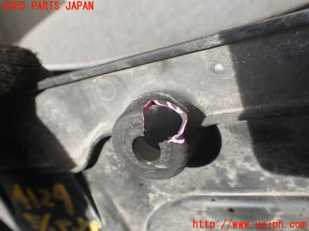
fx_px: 268
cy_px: 116
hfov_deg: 60.0
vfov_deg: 46.8
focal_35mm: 30
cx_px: 154
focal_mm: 5.4
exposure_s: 1/200
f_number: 3.2
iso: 100
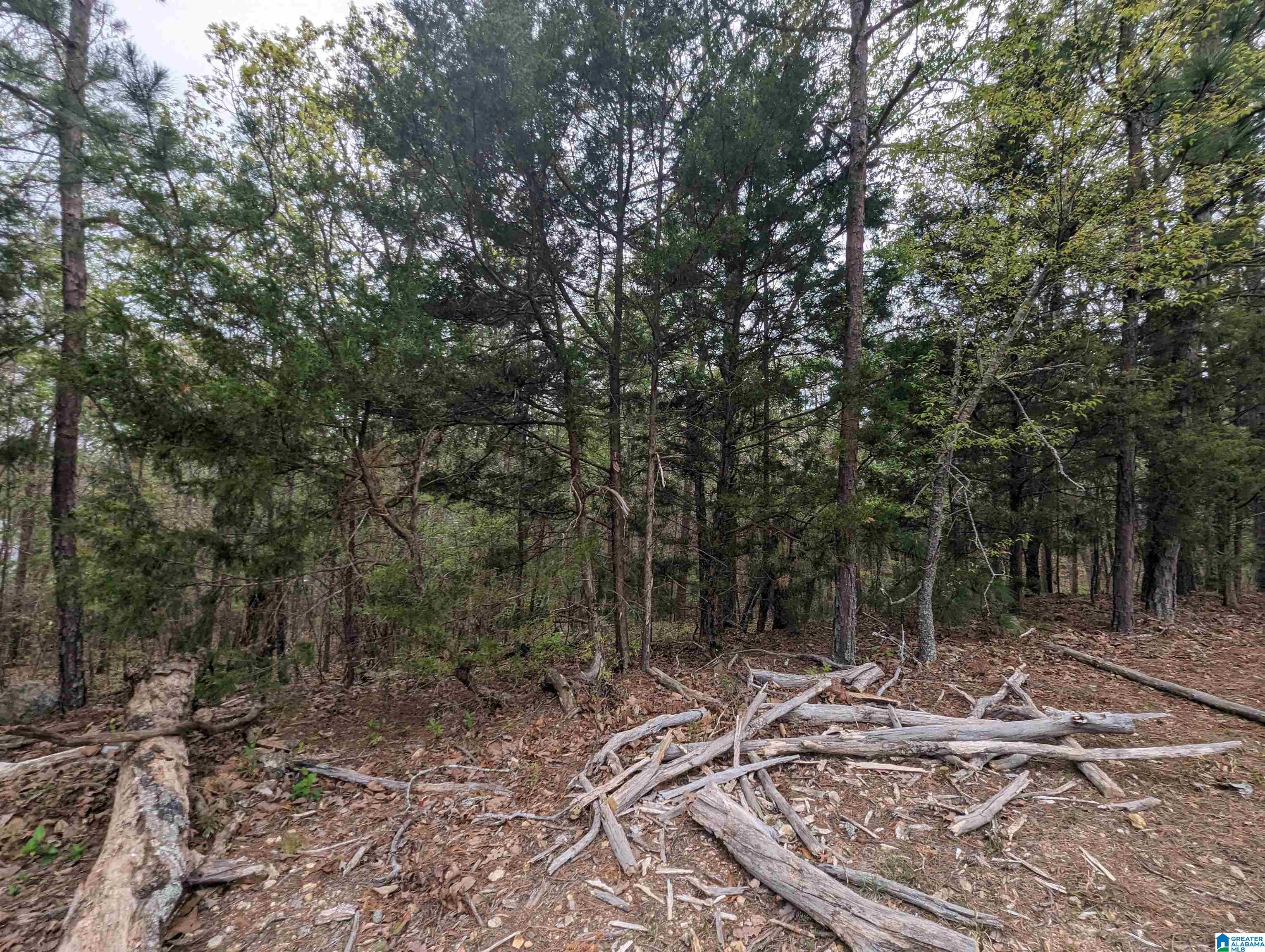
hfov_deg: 106.1
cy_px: 476
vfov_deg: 90.1
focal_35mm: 13
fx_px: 476
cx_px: 632
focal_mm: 1.95
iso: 41
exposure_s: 1/386
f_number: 2.2
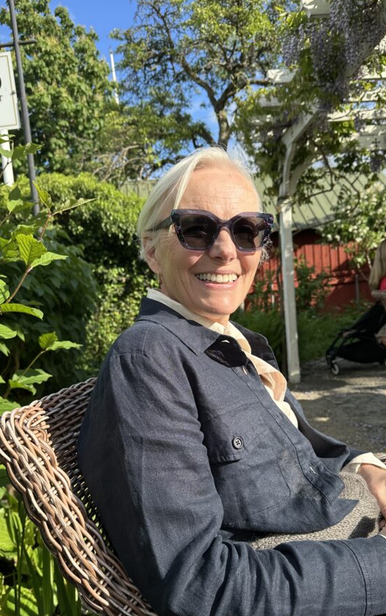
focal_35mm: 30
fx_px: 505
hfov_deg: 41.9
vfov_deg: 62.5
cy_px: 357
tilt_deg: -3.8
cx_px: 200
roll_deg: +4.6
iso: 80
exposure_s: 1/2469
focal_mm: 6.86
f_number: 1.78
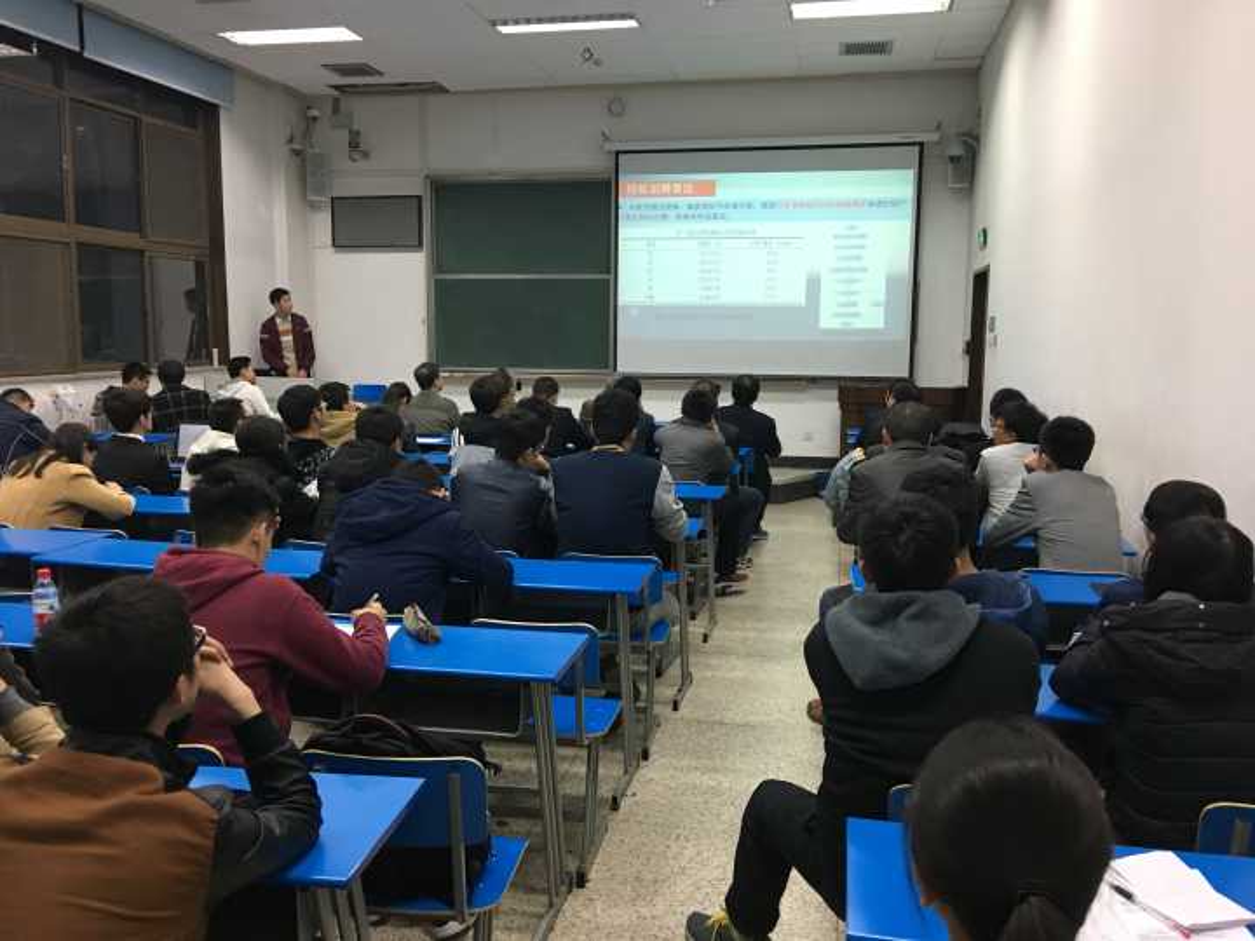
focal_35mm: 29
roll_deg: -0.8
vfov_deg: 48.2
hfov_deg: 61.7
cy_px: 470
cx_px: 628
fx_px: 1051
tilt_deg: -7.3
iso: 80
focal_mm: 4.15
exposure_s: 1/17
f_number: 2.2
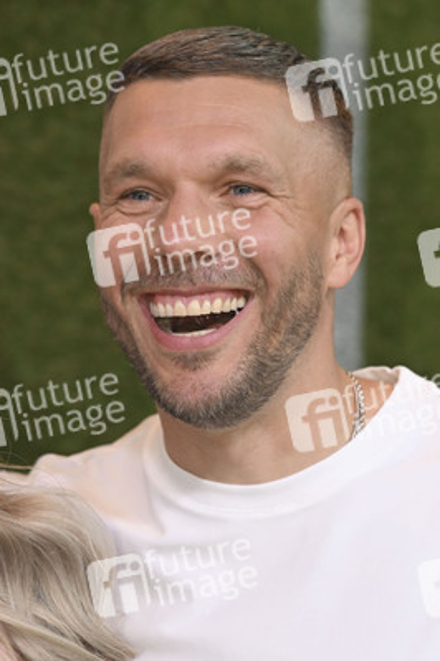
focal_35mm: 150
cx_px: 220
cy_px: 330
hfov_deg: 9.1
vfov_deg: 13.7
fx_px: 2755
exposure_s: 1/250
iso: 800
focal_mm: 150
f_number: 4
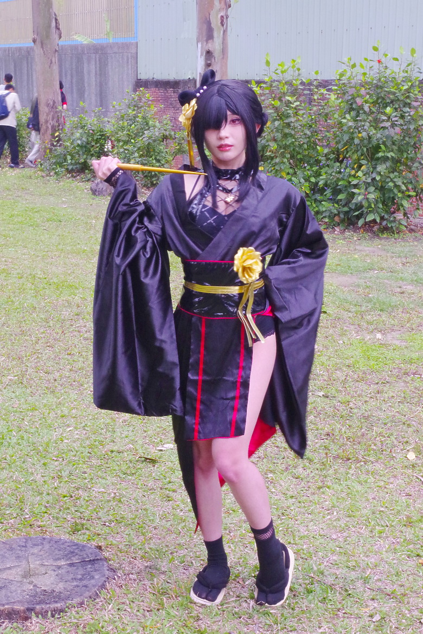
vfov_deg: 35.9
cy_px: 317
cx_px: 212
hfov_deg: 24.4
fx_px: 978
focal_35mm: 56
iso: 2000
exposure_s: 1/20
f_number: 4.5
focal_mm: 37
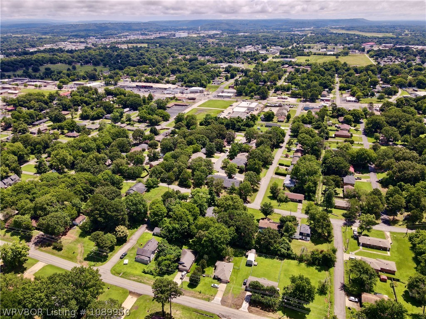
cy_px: 160
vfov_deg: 56.8
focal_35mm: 24
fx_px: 295
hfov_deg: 71.6
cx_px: 213
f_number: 2.8
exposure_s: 1/30
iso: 100
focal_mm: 4.5
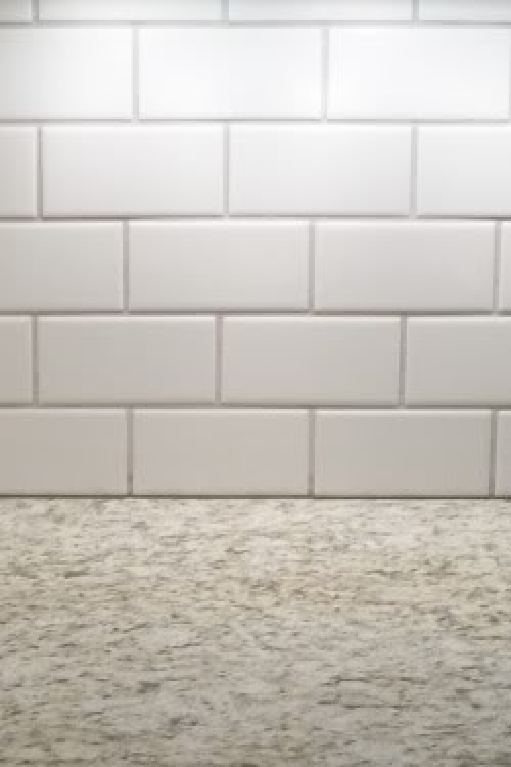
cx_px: 147
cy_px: 438
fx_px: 1937
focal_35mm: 91
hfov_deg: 15.0
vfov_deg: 22.4
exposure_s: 1/50
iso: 80
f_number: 2.9
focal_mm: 5.7
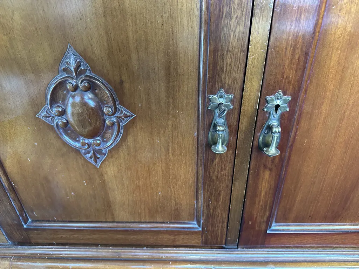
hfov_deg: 71.6
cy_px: 134
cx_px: 180
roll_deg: +1.9
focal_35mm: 24
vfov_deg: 56.8
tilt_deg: -30.9
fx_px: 249
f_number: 1.78
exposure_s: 1/50
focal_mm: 6.86
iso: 500
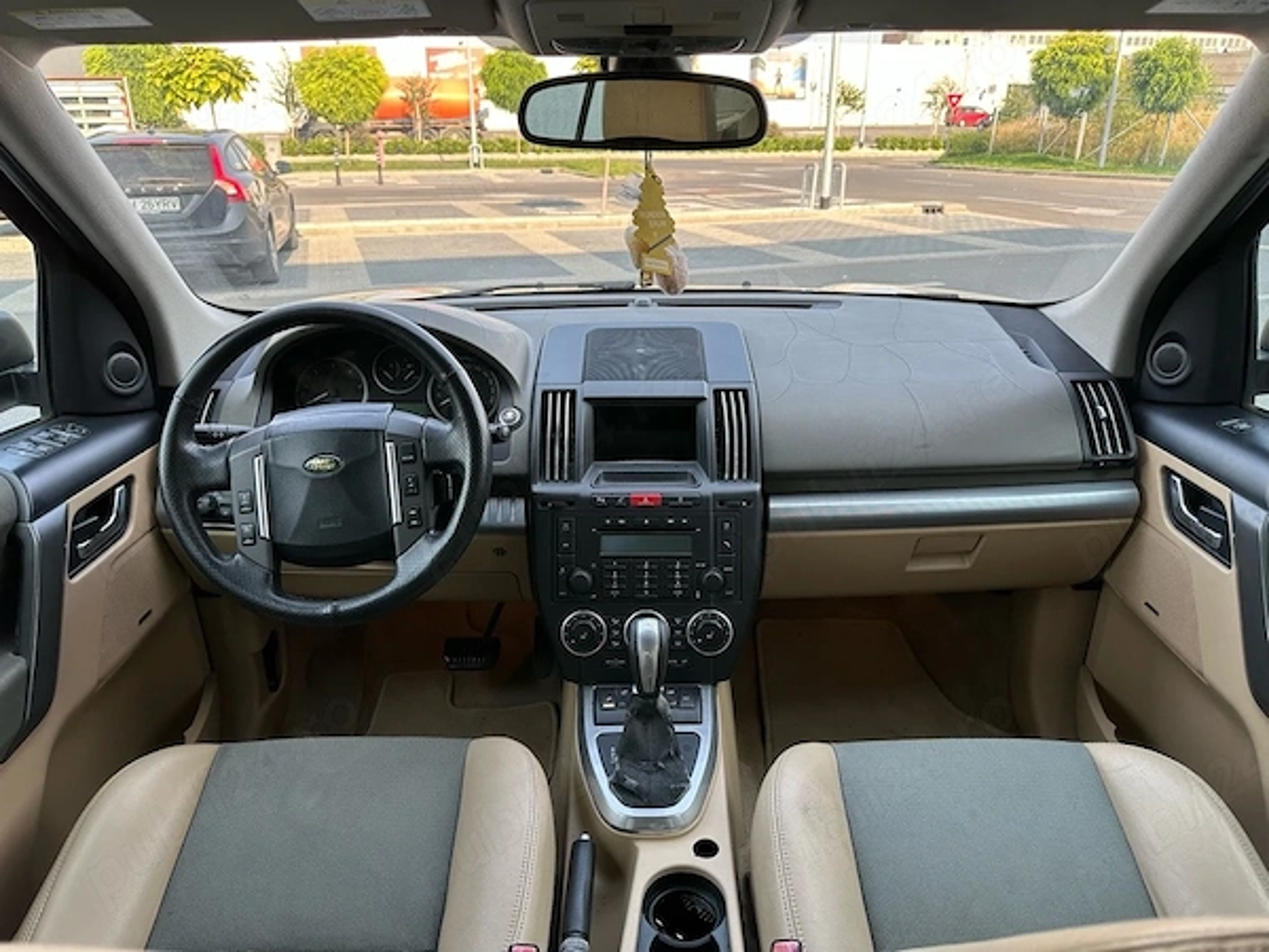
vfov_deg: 56.8
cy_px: 476
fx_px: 880
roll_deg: +0.4
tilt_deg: -22.7
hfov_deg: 71.6
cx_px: 634
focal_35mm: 24
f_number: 1.78
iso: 80
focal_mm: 6.86
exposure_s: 1/390
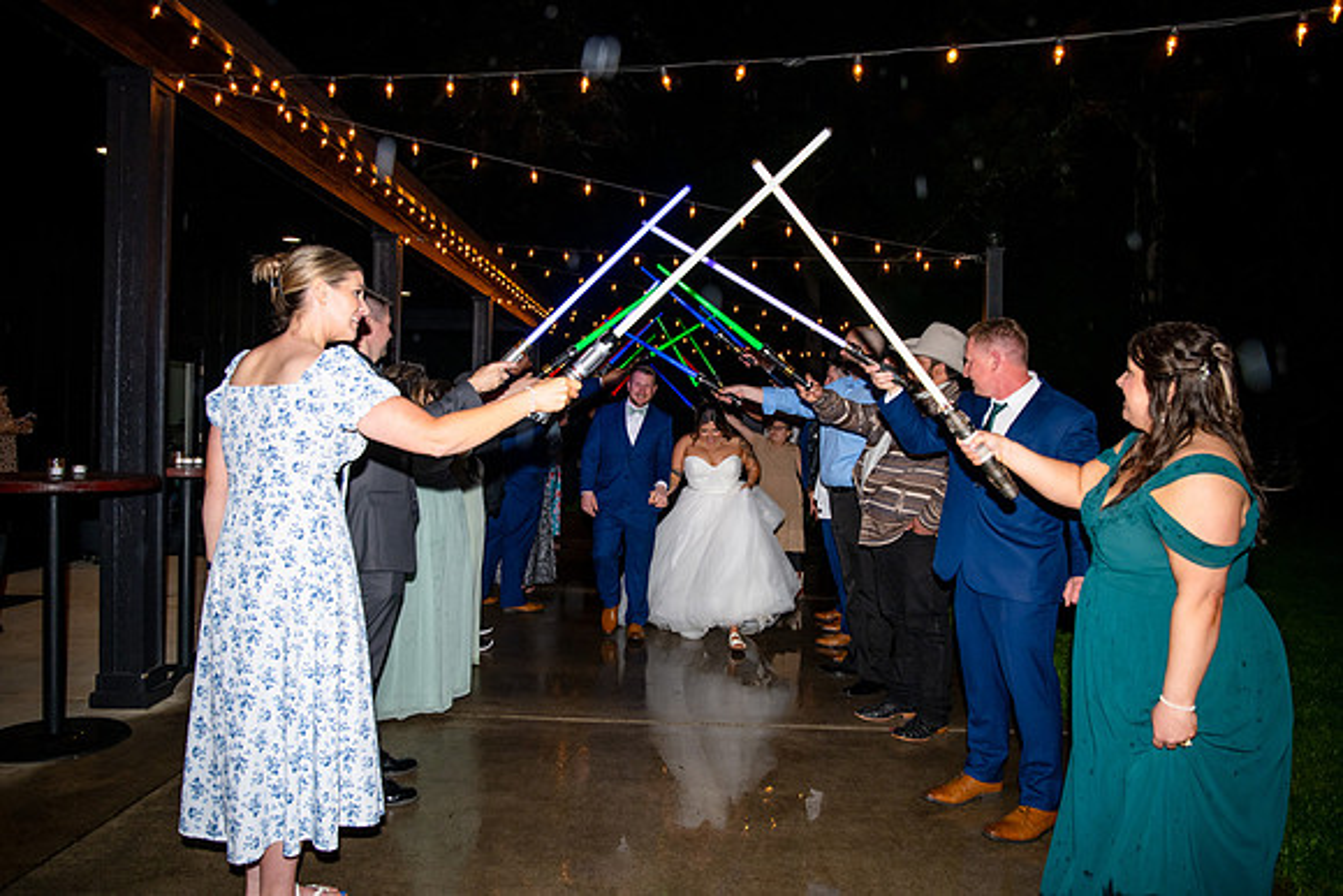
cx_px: 672
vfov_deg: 48.0
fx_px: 1007
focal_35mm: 27
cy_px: 448
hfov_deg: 67.4
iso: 640
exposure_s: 1/320
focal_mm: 27
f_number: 4
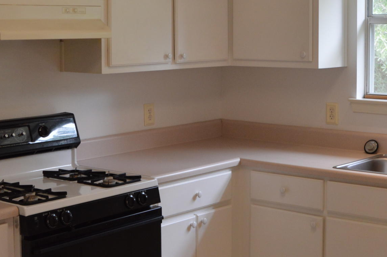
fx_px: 762
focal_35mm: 71
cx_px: 237
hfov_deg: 28.4
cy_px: 67
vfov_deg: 19.0
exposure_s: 1/80
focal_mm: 18
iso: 400
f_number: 4.5
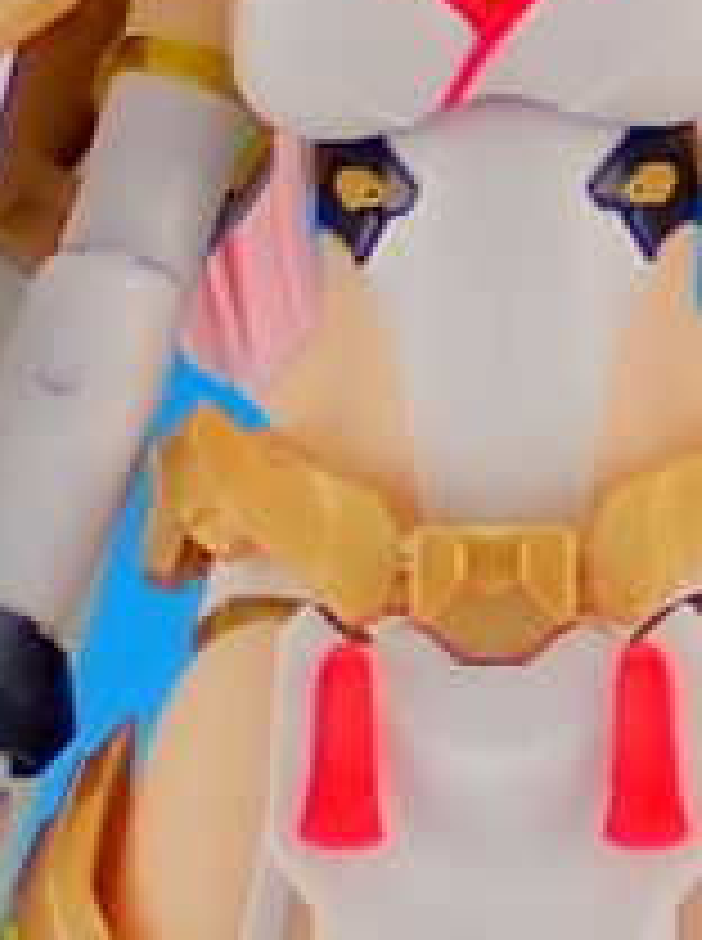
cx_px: 486
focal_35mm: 329
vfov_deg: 6.0
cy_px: 976
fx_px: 8923
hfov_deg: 4.5
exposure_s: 1/30
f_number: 3.8
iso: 100
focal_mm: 11.88
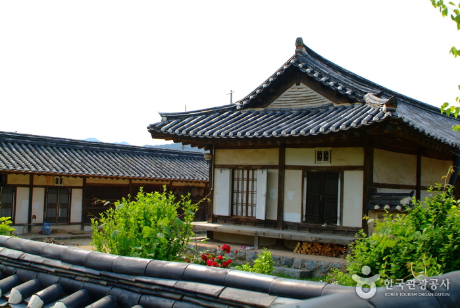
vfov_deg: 32.0
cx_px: 230
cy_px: 154
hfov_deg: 46.3
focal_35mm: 42
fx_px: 537
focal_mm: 28
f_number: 6.7
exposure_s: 1/180
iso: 100
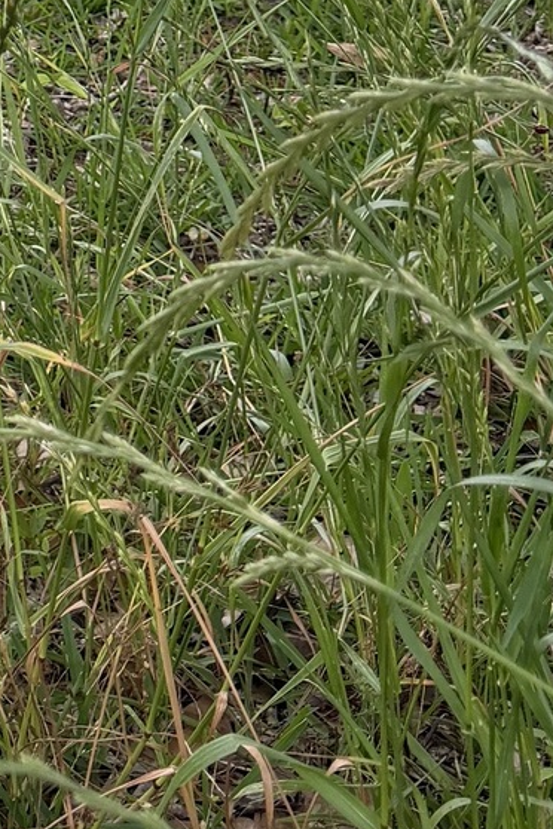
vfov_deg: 18.5
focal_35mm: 103
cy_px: -223
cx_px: -440
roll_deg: +0.2
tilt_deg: -11.8
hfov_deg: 12.2
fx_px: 2373
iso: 100
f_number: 1.78
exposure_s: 1/563
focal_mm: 6.76
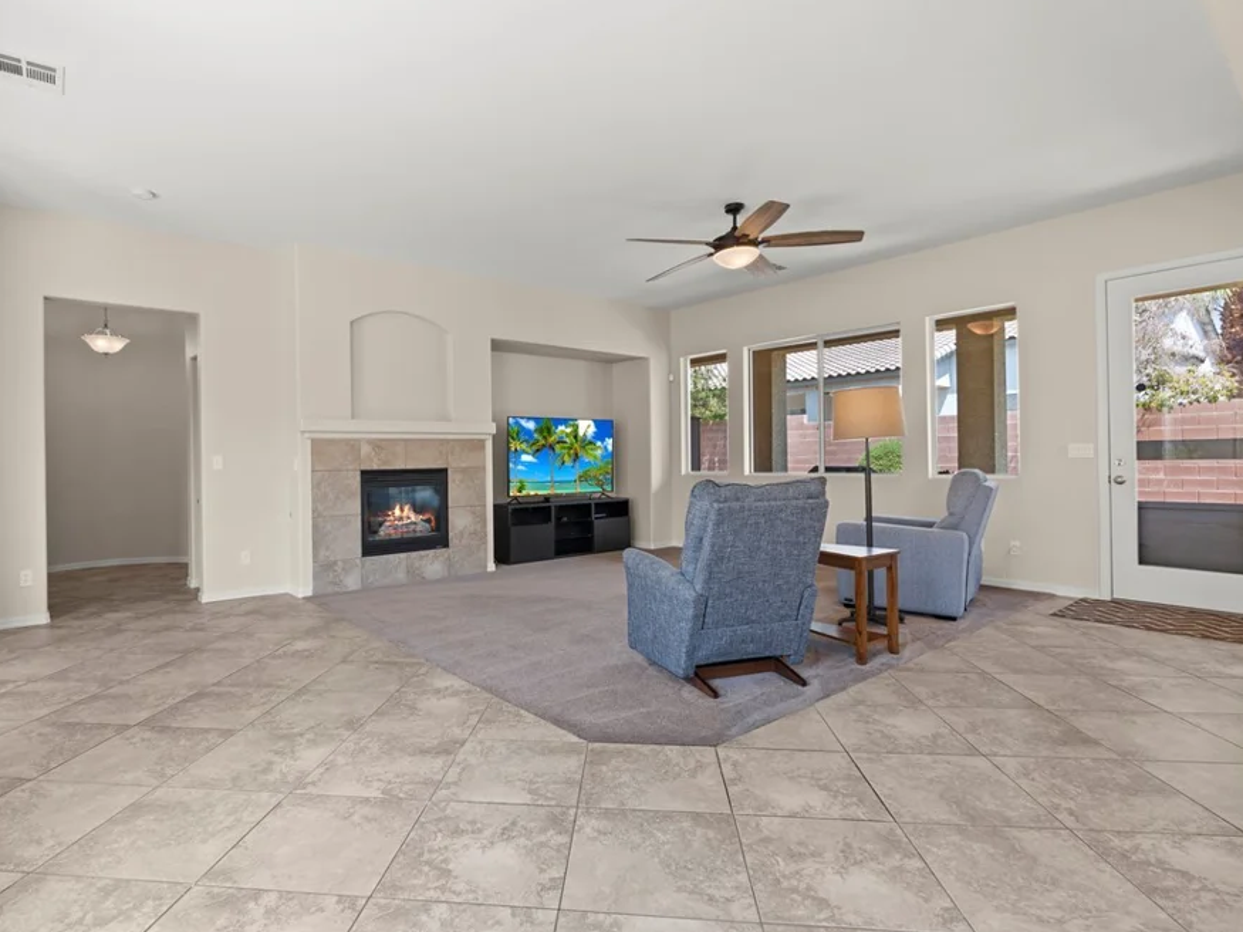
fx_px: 646
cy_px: 450
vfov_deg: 71.6
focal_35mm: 18
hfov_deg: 87.5
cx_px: 565
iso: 200
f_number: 9
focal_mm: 16
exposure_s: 1.3
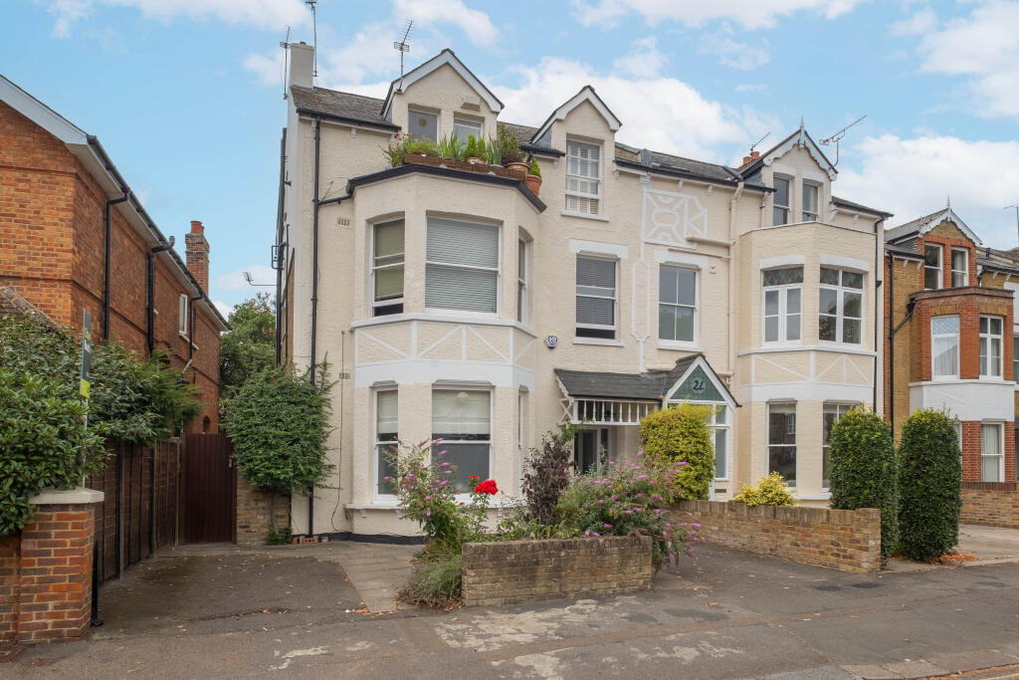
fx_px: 538
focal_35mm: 19
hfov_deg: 86.9
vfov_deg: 64.6
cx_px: 510
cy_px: 340
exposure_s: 1/500
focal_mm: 12.6
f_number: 6.4
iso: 400
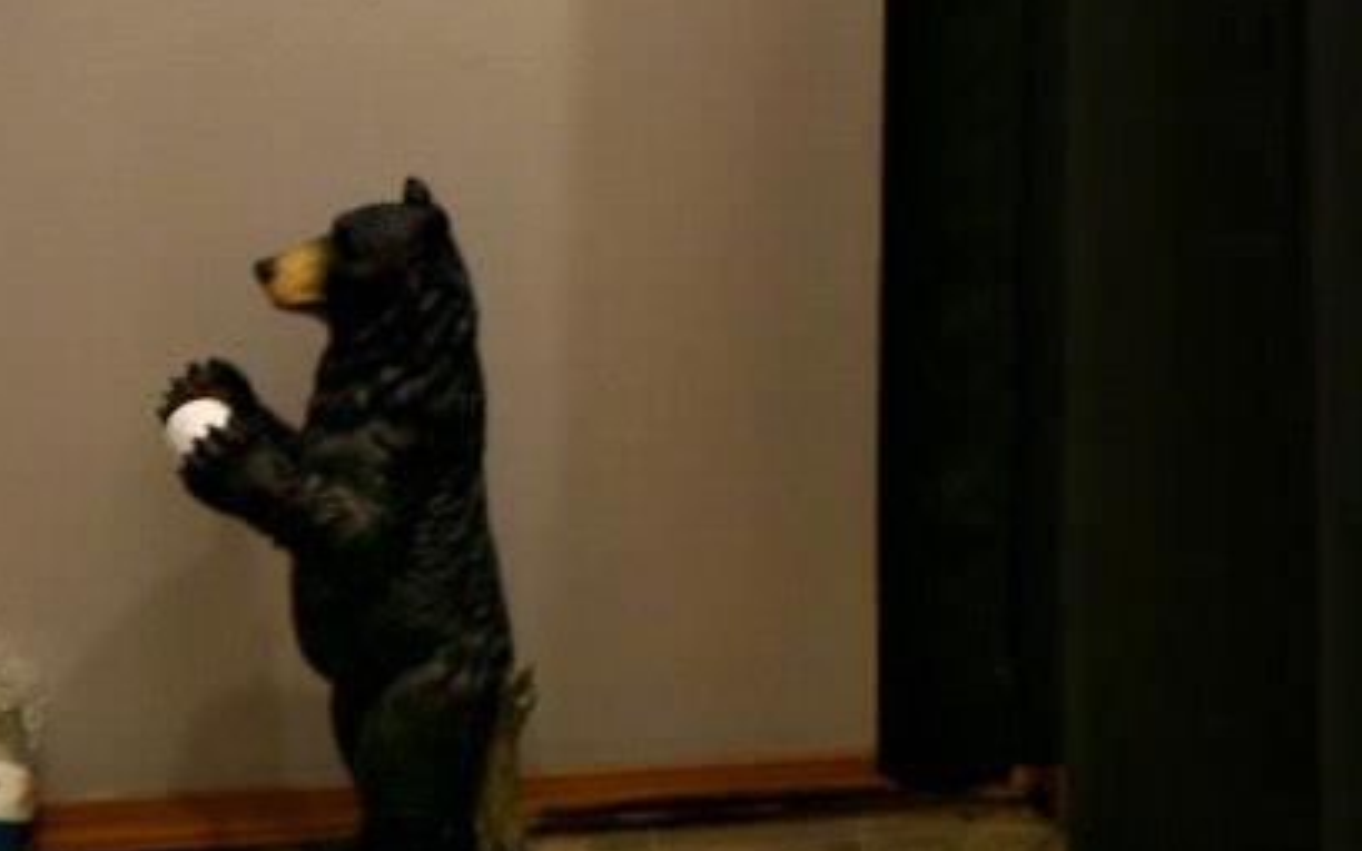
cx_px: 1185
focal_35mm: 80
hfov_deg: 25.2
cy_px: -267
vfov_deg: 15.5
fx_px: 2970
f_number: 2.8
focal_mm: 16
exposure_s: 1/15
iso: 280
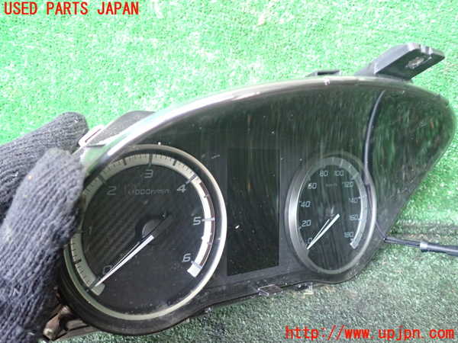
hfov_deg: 60.0
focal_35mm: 30
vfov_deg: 46.8
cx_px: 229
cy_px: 172
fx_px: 397
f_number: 2.3
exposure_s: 1/30
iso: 640
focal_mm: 5.4
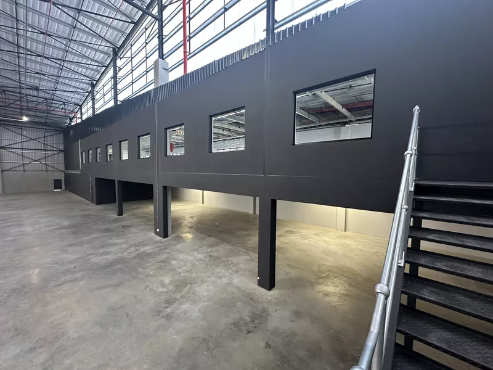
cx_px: 246
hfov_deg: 102.1
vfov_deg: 85.7
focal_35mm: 14
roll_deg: -0.7
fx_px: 199
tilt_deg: -3.6
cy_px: 185
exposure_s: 1/69
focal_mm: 2.22
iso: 320
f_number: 2.2
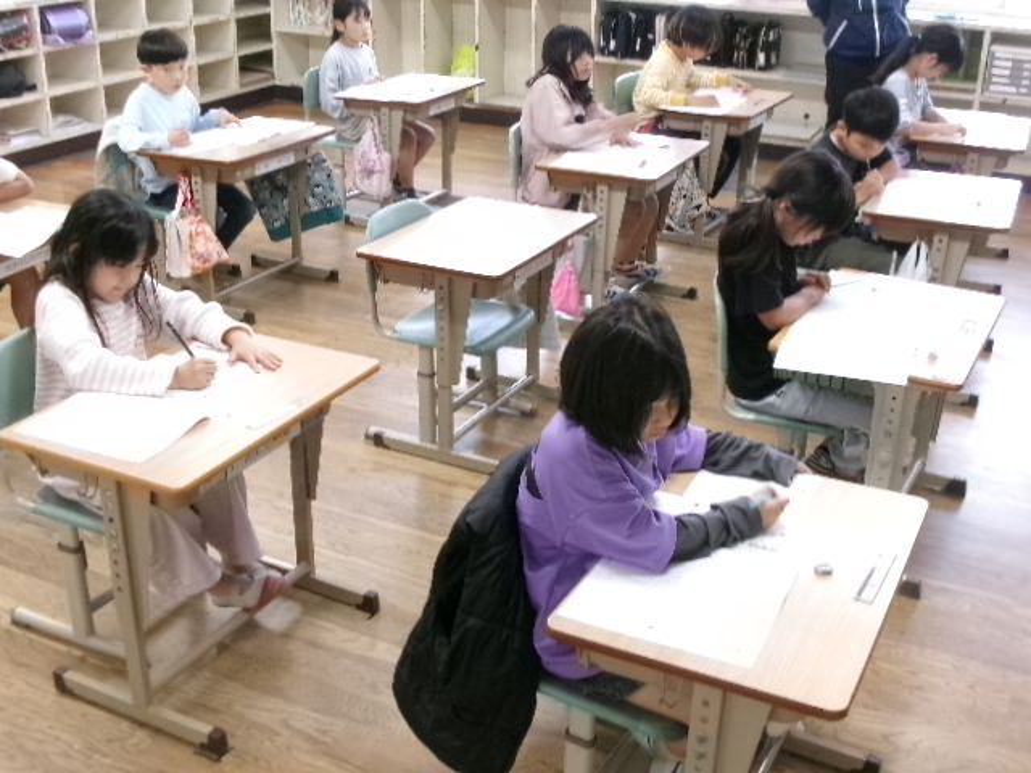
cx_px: 516
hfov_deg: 43.9
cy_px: 386
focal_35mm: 43
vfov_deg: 33.6
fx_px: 1281
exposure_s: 1/25
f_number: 4.7
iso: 400
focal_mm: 7.8
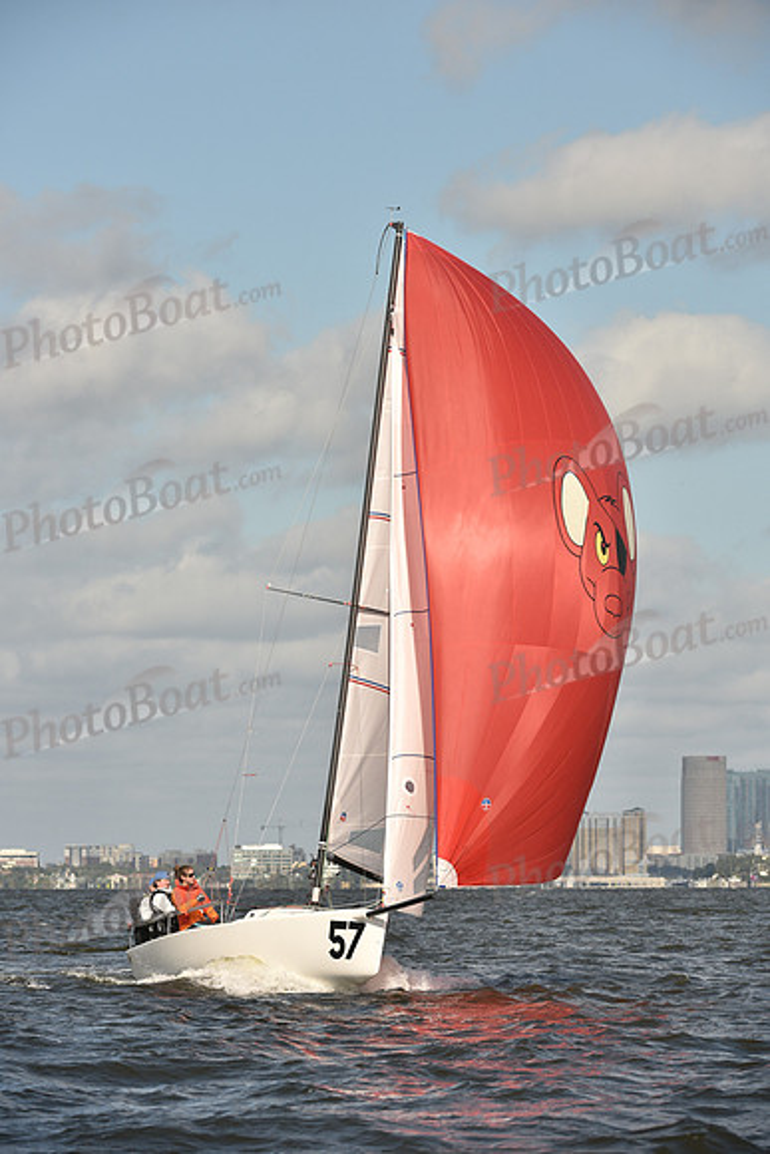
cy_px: 577
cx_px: 385
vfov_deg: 10.3
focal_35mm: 200
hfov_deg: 6.9
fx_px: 6412
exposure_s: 1/1250
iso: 250
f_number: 8
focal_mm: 200
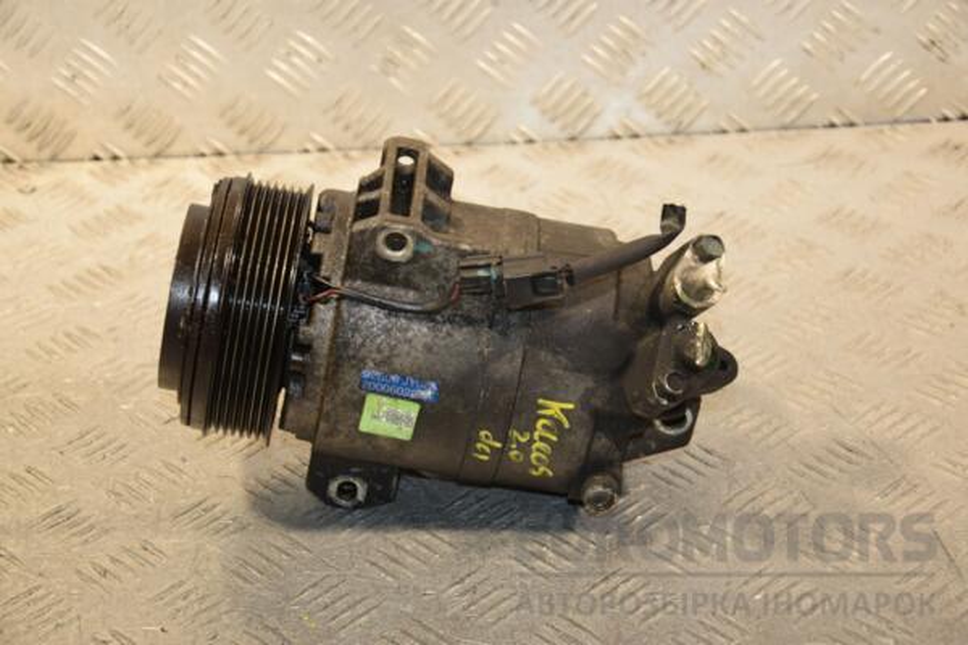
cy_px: 322
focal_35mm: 78
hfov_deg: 26.0
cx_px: 484
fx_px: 2097
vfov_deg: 17.5
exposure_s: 1/200
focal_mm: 52
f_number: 5.6
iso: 800
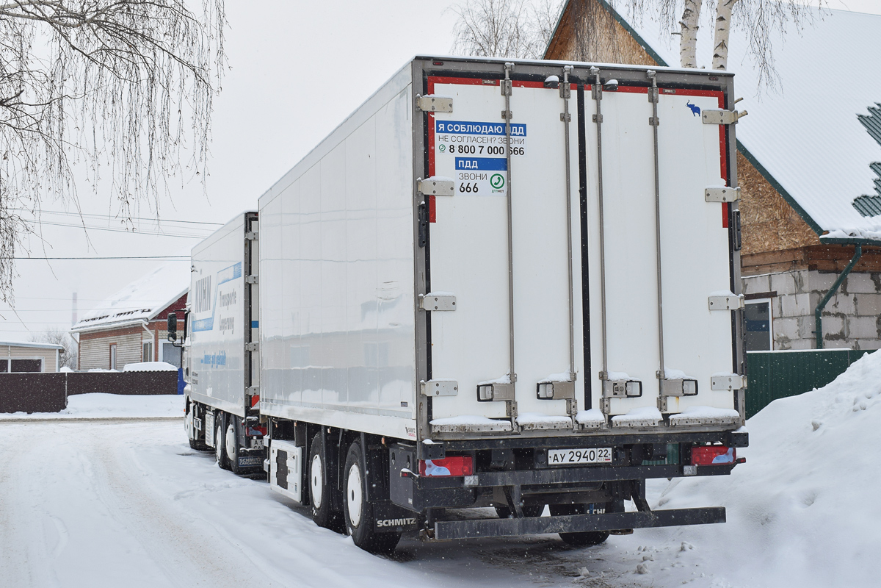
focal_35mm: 44
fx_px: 1064
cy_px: 294
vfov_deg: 30.8
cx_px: 440
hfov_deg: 45.0
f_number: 6.3
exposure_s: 1/400
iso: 200
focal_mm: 29
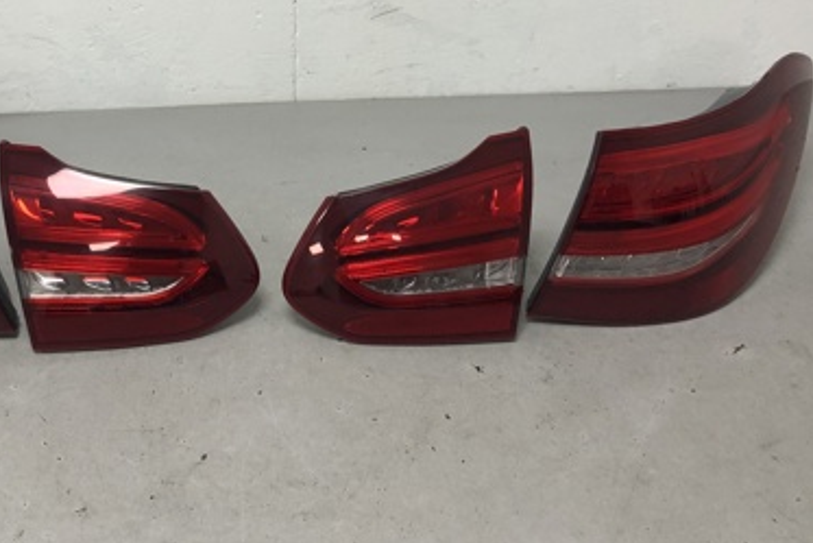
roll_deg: +2.0
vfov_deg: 26.2
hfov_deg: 39.1
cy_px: 68
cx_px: 266
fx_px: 1130
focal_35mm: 50
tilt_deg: -25.1
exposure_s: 1/33
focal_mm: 4
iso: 25
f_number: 1.8
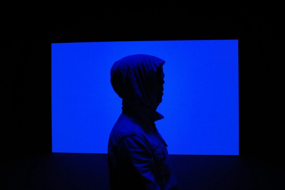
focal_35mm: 28
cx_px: 142
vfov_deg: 46.4
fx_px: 222
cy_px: 95
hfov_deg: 65.5
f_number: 2.8
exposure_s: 1/40
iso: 100
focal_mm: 18.3
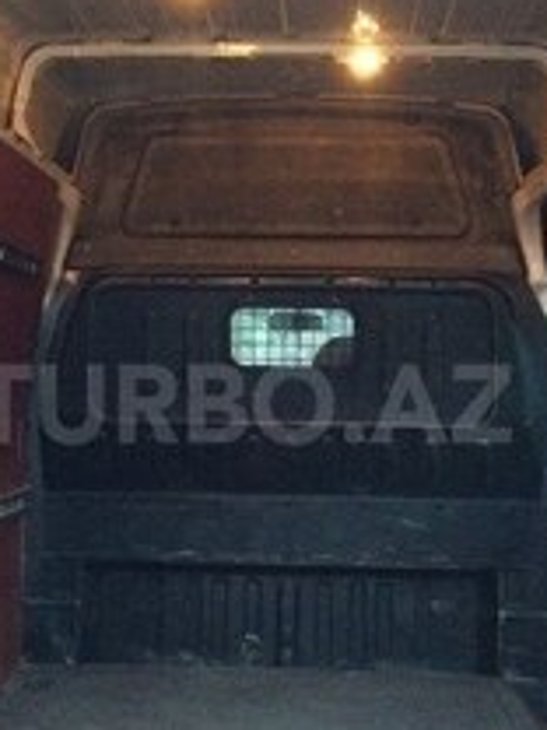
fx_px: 1454
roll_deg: -1.5
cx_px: 242
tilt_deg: -3.2
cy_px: 404
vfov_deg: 28.1
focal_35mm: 69
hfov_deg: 21.3
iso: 500
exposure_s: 1/17
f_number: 2.2
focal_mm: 4.15
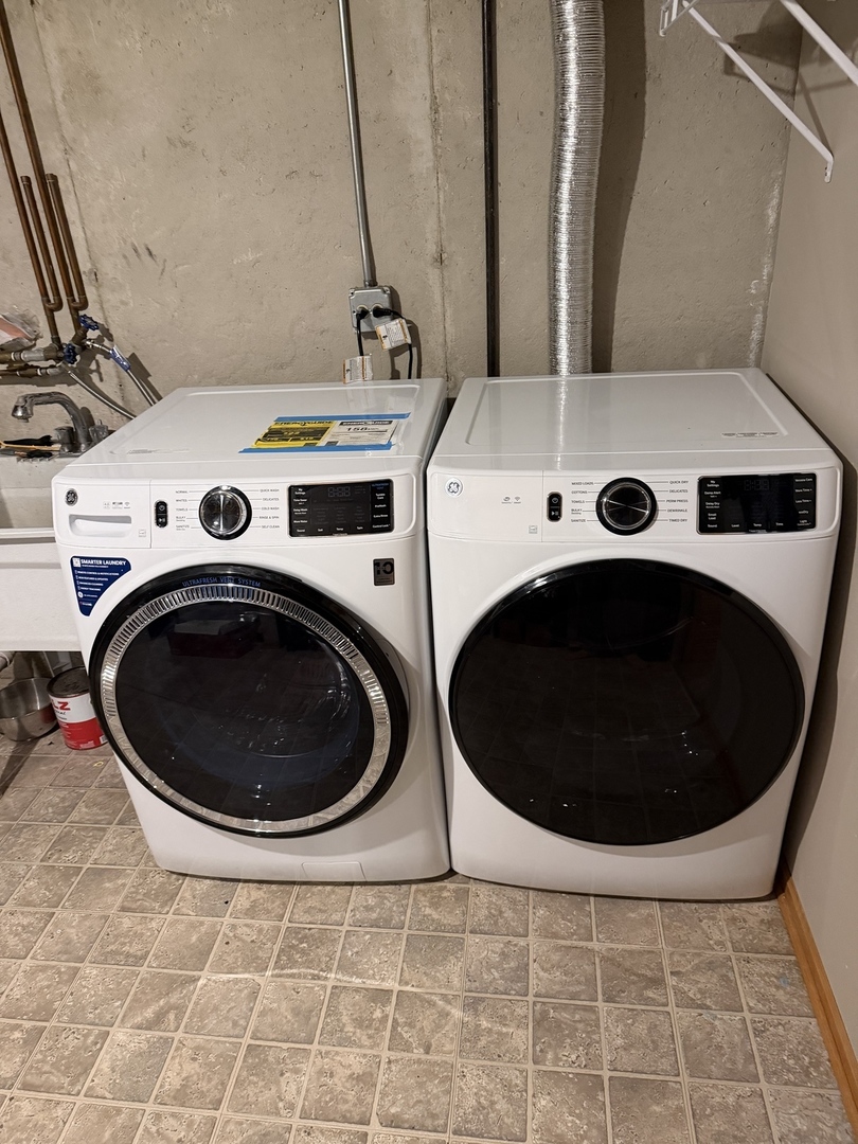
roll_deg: +4.6
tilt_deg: -26.7
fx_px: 793
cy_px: 572
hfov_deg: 56.8
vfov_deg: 71.6
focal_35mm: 24
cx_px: 429
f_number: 1.78
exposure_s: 1/40
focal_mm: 6.76
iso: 640
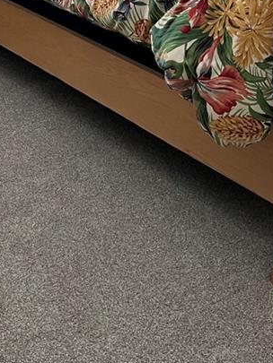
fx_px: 809
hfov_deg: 19.0
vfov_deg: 23.7
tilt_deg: -14.5
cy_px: -42
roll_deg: +2.0
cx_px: 54
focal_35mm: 77
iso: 200
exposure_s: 1/60
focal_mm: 5.7
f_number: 1.5
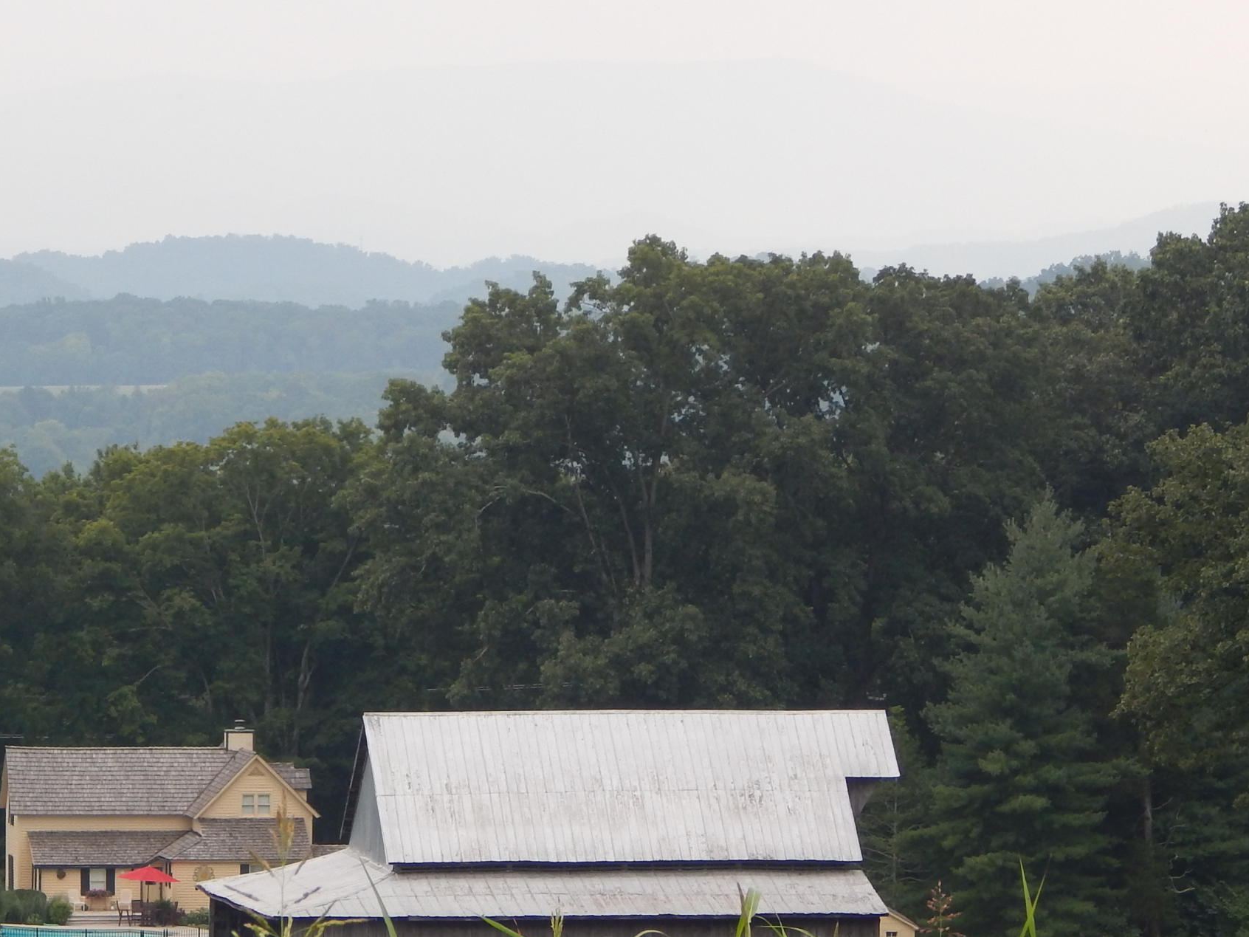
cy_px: 783
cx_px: 374
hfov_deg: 8.5
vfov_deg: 6.3
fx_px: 8443
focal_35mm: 234
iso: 125
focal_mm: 23.4
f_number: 4.8
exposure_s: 1/250
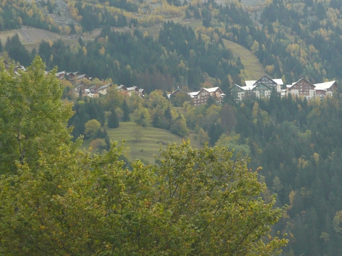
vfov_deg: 13.5
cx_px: 270
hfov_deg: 17.9
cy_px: 50
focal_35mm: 109
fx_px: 1077
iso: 100
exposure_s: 1/320
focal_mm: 7.8
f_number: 3.1
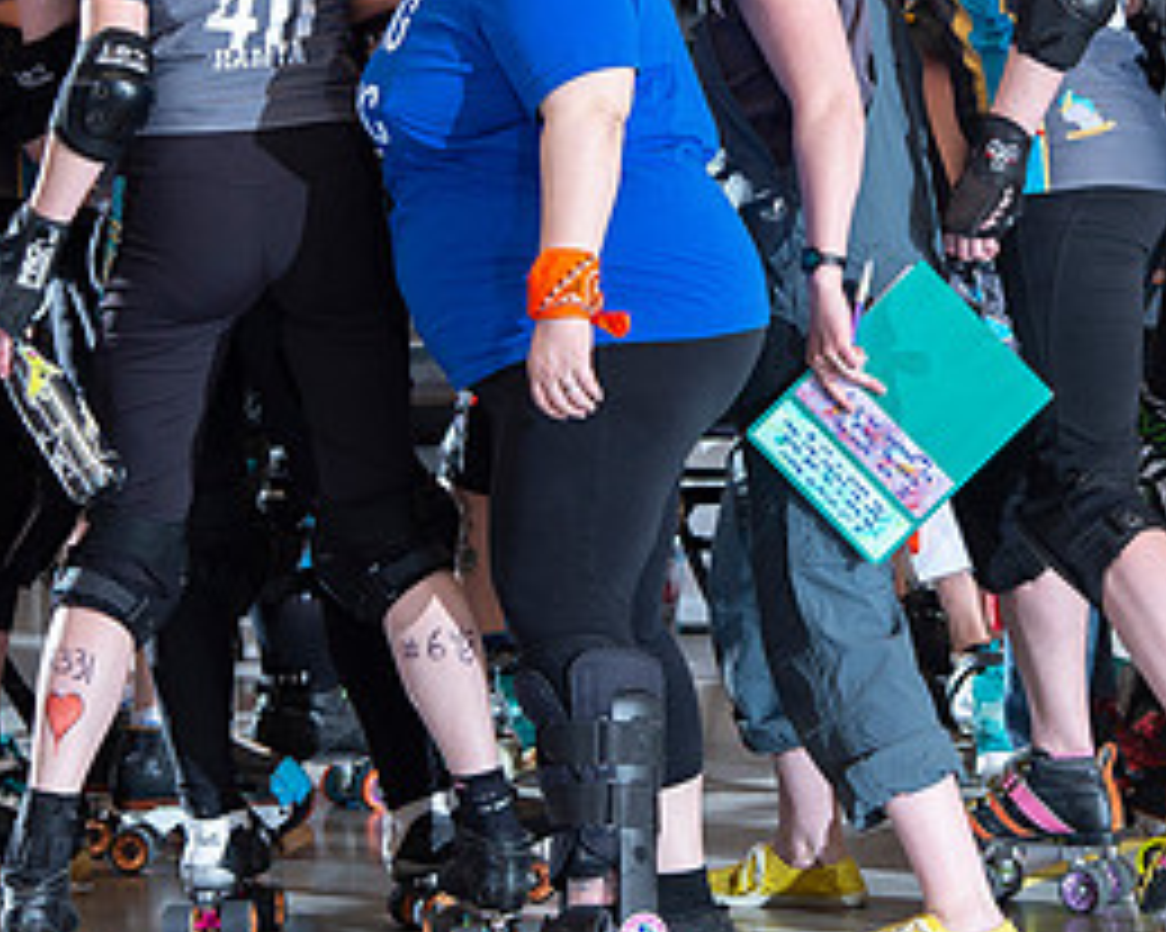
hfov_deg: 7.7
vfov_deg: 6.1
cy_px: 158
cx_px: 780
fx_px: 8693
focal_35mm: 252
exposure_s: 1/160
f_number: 5.6
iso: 640
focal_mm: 112
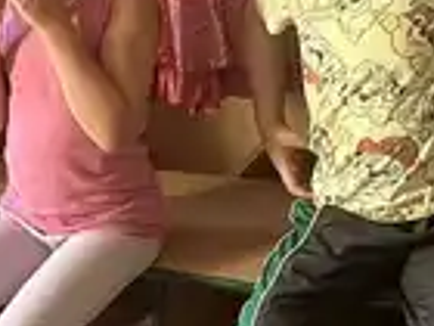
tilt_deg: -36.4
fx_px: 1868
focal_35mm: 149
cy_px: 618
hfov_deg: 13.1
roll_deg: +11.4
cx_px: -3
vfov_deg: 9.4
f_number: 1.5
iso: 125
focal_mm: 5.7
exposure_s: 1/106
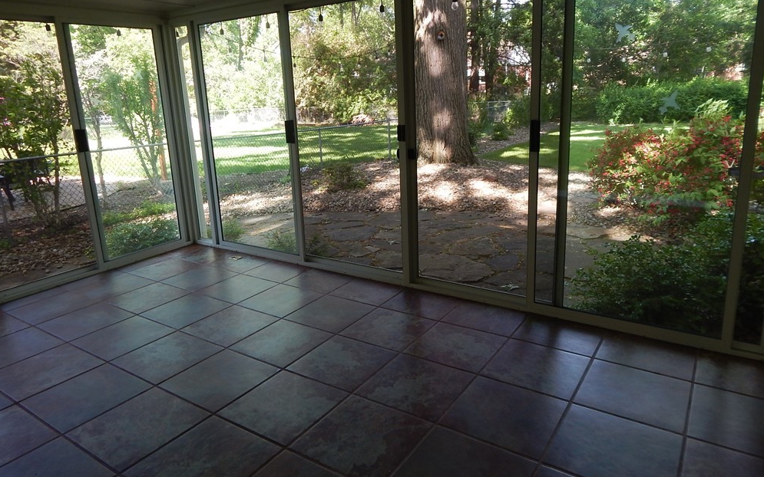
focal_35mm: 24
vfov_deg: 51.0
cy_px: 213
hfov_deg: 74.8
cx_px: 376
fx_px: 500
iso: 125
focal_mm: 4
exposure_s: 1/80
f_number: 3
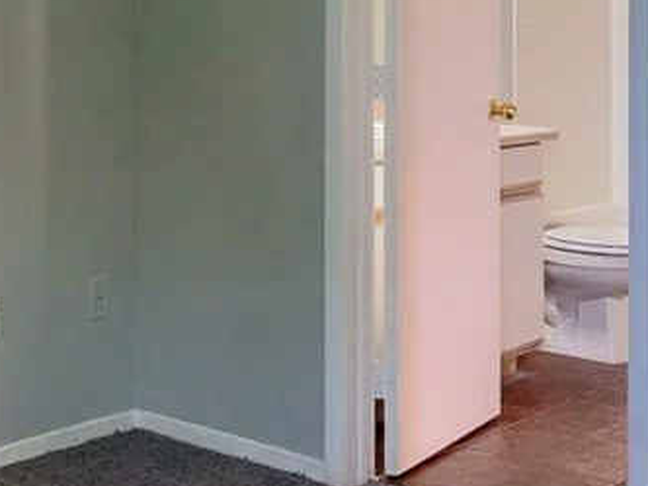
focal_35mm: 74
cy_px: -16
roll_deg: -0.6
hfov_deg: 25.6
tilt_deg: +0.5
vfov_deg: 19.3
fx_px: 1385
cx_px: 82
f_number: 1.78
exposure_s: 1/60
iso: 250
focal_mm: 6.76
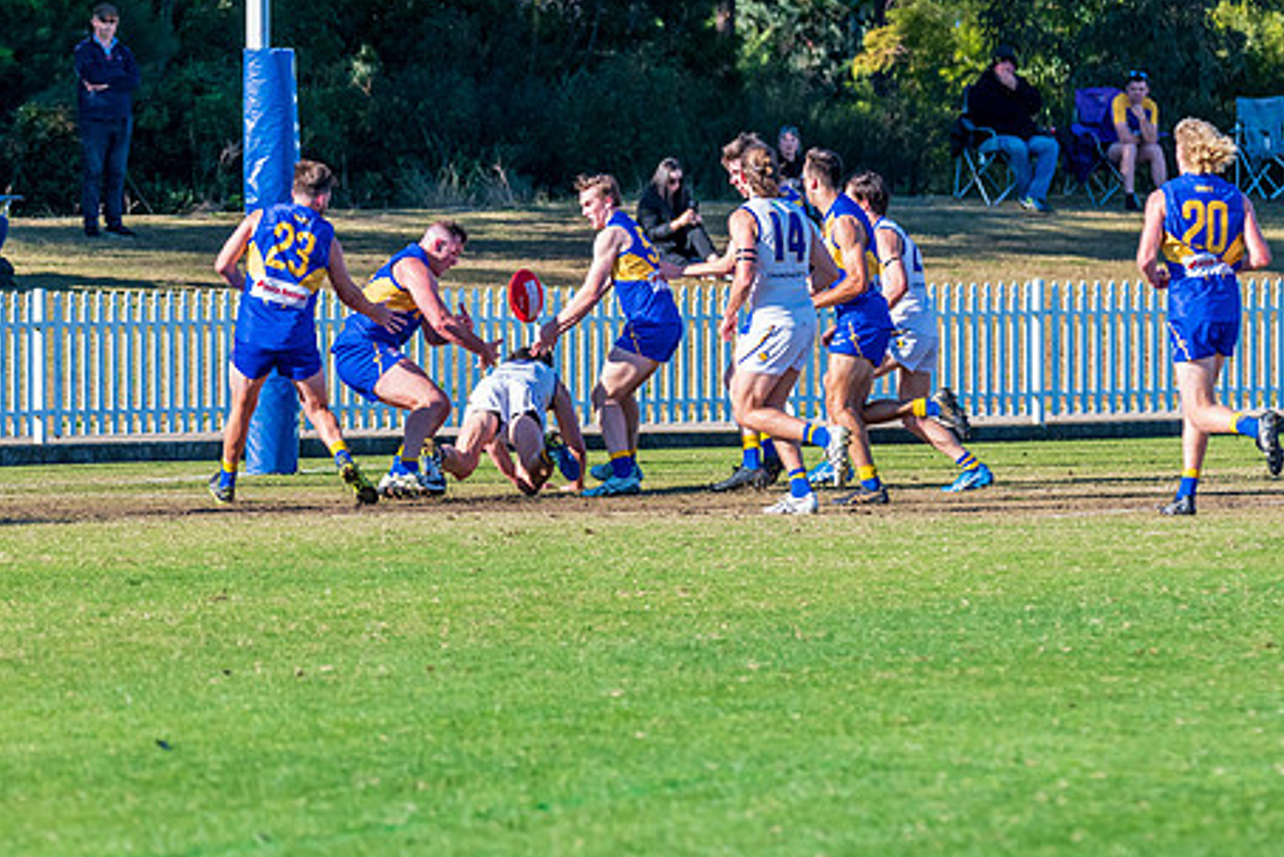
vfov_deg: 3.6
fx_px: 13486
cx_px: 472
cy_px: 347
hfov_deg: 5.5
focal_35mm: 378
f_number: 8
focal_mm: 250
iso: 800
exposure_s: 1/1250
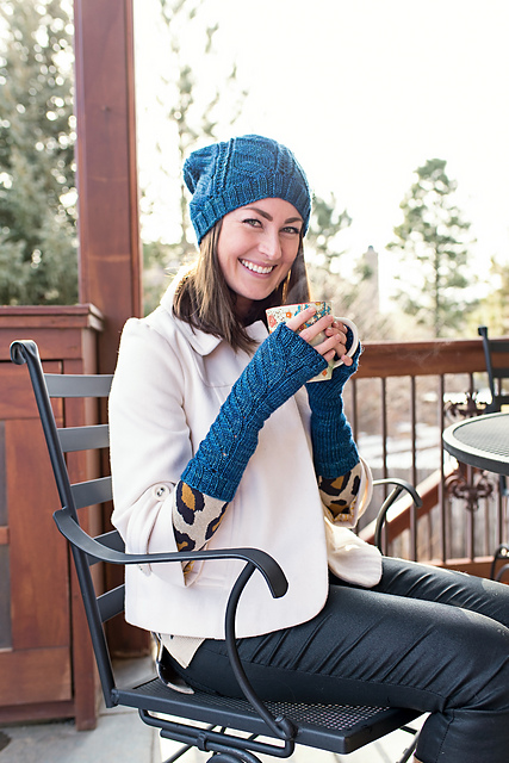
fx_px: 742
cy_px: 382
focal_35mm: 35
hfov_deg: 37.9
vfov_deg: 54.4
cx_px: 254
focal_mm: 35
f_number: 3.5
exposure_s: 1/400
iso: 400
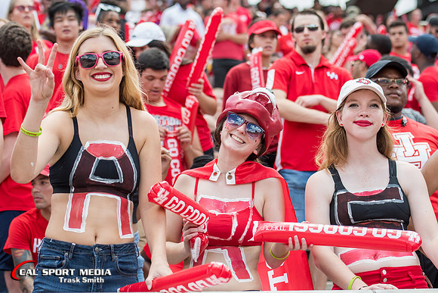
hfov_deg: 17.4
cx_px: 228
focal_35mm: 118
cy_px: 136
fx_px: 1432
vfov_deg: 11.7
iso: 500
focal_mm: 70
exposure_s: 1/1250
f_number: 4
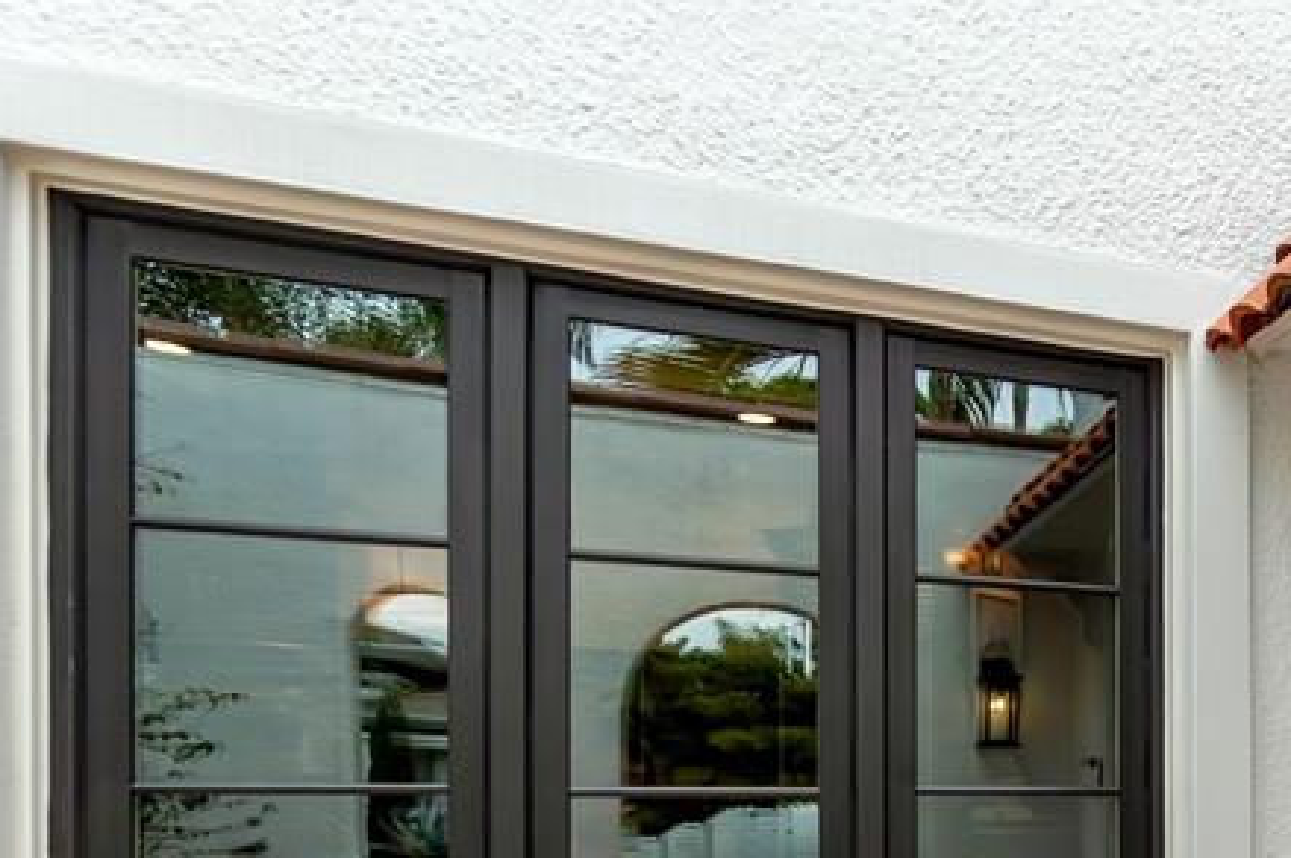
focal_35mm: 35
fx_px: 1254
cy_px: 802
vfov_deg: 35.2
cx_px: 1385
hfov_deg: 43.5
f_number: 4
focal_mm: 10
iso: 100
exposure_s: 1/125
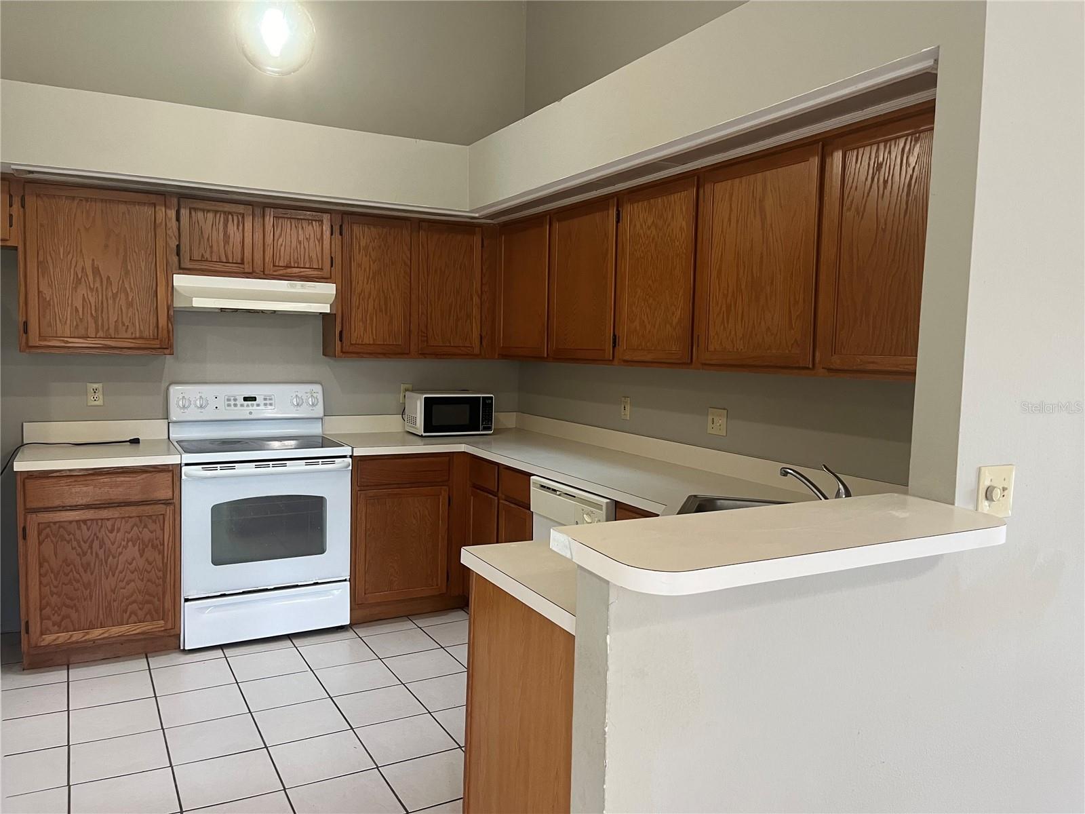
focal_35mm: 26
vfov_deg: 53.1
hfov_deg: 67.3
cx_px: 542
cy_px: 407
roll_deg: -1.2
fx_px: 815
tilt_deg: -4.5
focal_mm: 5.1
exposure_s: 1/60
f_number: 1.6
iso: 125
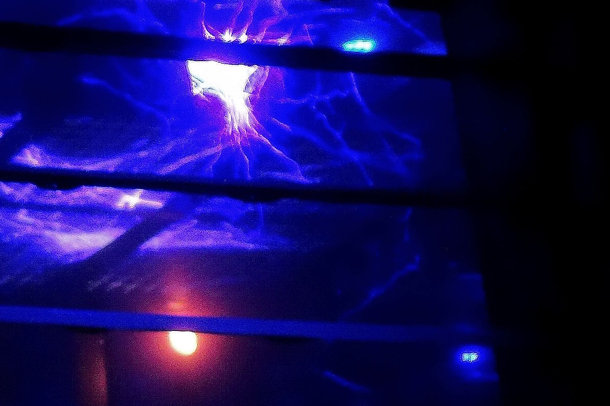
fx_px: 4065
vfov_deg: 5.7
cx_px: -599
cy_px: 408
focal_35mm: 240
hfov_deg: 8.2
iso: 1600
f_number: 3.5
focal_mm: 19.31
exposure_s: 1/40
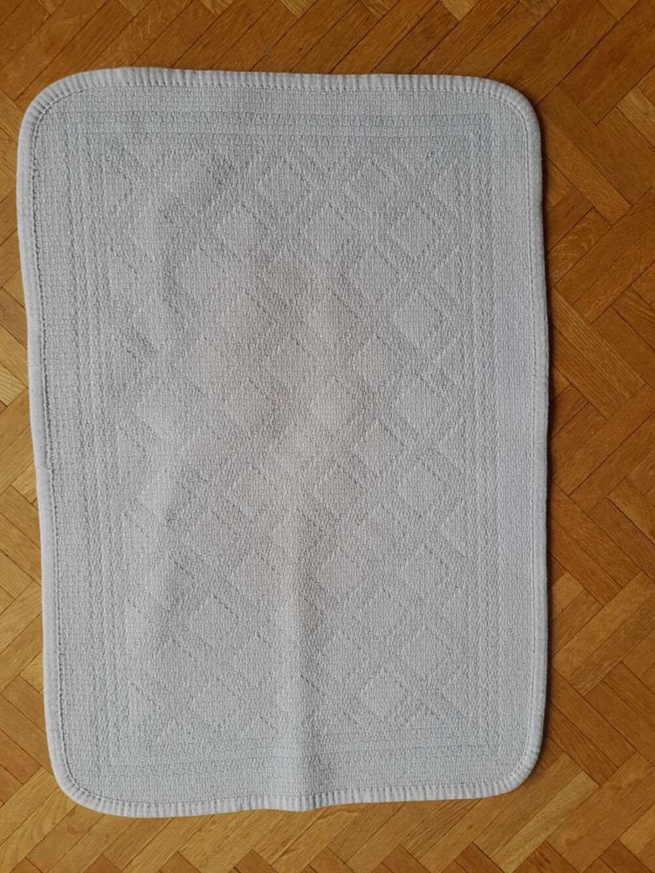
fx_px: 631
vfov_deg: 69.4
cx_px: 328
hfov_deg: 54.9
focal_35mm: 25
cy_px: 436
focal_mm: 4.6
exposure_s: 1/100
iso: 32
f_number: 2
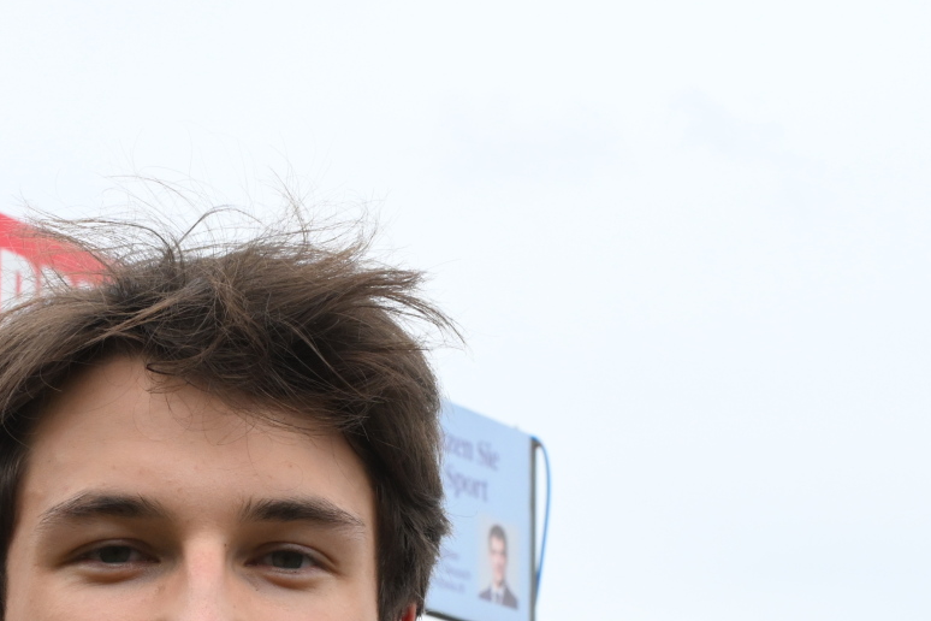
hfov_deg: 17.9
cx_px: 166
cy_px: 835
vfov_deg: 11.8
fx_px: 2922
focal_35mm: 113
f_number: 13
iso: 1250
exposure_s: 1/500
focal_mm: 35
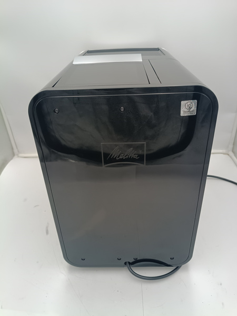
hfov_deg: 53.1
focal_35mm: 26
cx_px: 118
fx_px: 237
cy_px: 158
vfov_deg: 67.3
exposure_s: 1/108
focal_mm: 4.81
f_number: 1.8
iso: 142
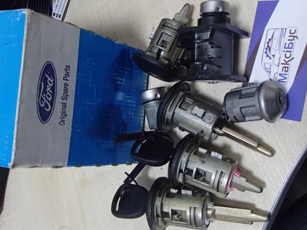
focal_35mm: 37
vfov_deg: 38.6
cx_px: 154
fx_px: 328
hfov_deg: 50.2
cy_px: 115
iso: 800
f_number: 4.7
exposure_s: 1/40
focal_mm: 6.64
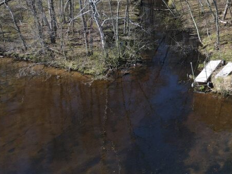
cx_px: 262
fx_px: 382
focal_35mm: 57
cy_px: -8
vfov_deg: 24.3
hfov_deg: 29.9
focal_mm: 4.5
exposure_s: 1/320
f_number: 2.8
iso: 100
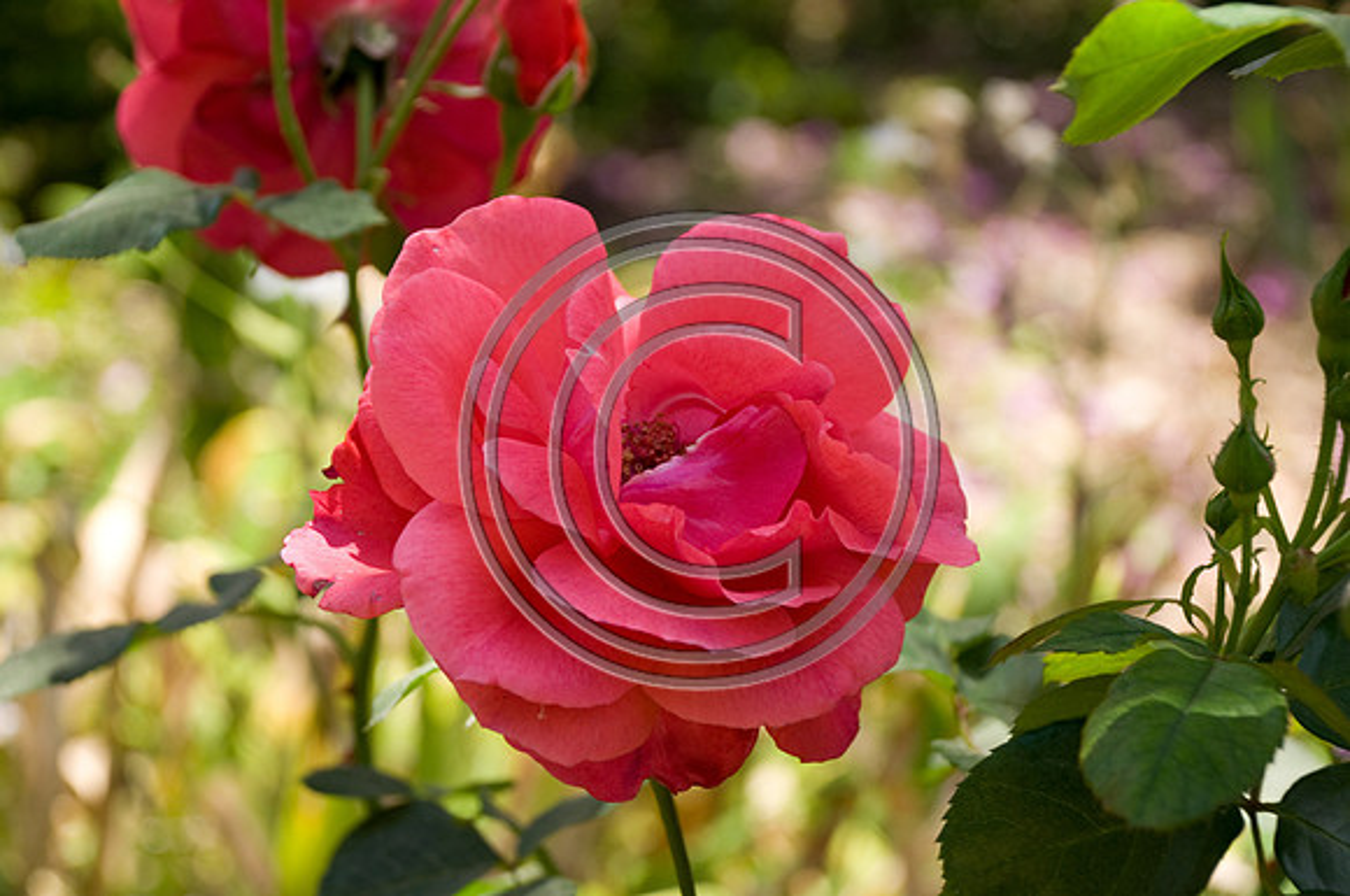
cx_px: 675
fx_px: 3707
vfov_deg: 13.8
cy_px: 448
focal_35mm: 99
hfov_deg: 20.6
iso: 200
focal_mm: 66
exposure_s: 1/60
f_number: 5.3
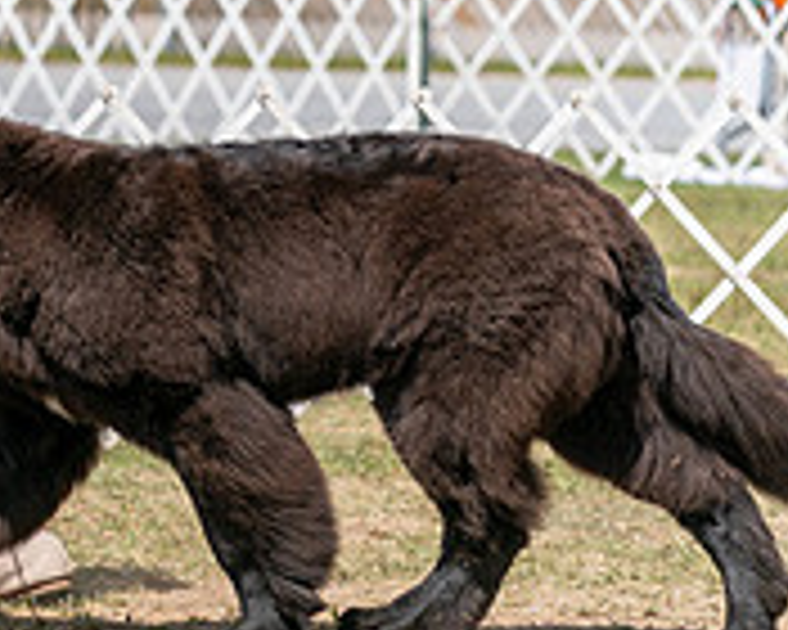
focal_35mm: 434
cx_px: -106
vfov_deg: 3.6
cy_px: -68
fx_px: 10122
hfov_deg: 4.4
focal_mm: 120
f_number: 4.5
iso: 250
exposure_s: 1/1600
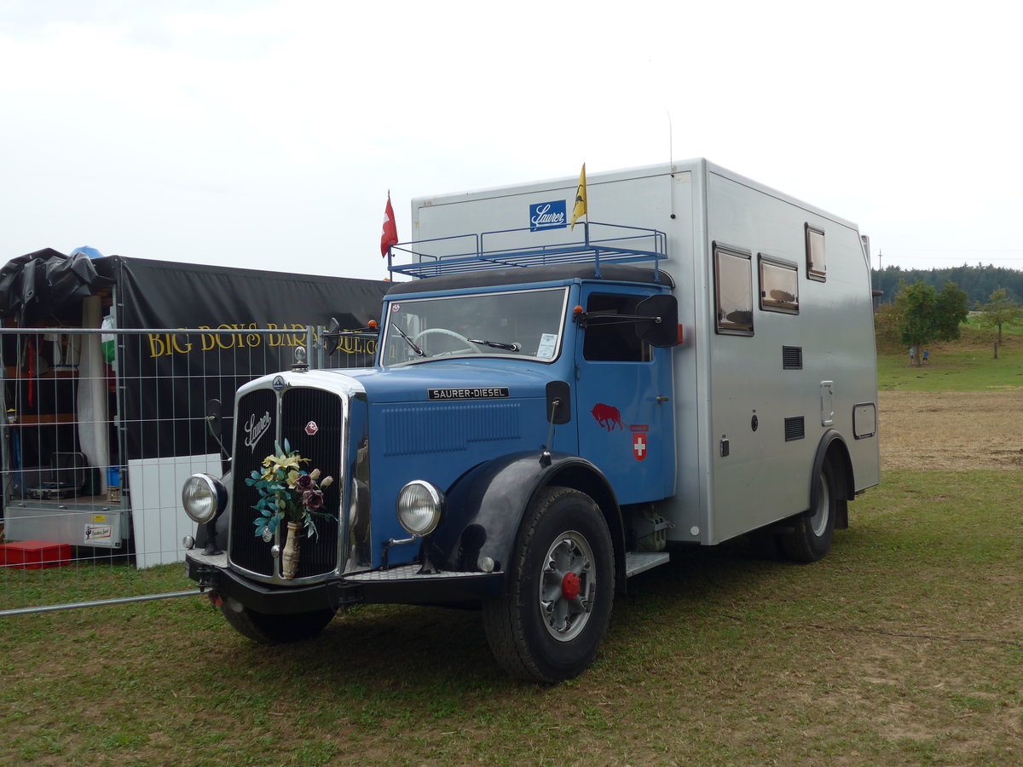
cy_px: 384
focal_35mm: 39
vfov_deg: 36.8
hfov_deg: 47.9
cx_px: 512
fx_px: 1153
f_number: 2.8
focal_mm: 8
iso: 80
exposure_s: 1/250
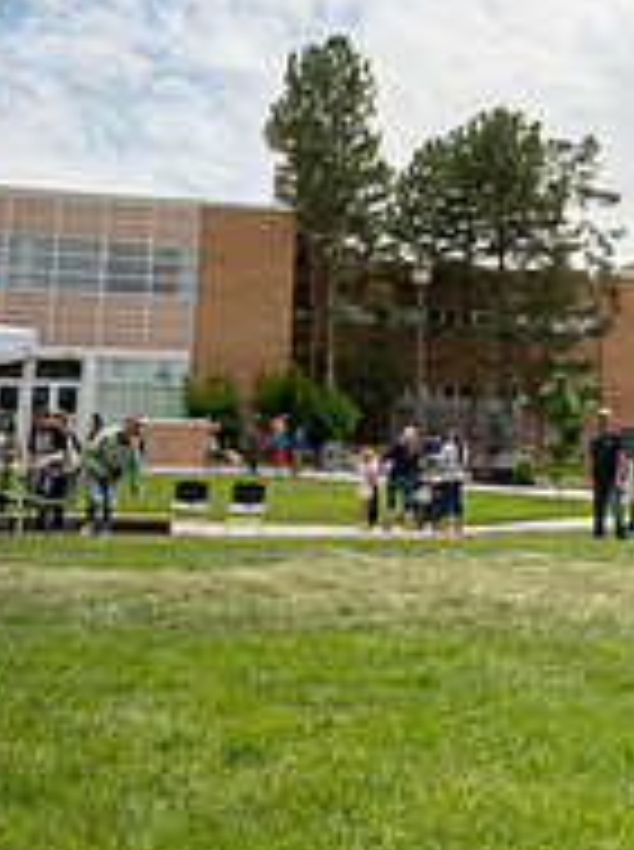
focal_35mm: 55
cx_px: 609
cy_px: 202
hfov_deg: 25.4
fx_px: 1348
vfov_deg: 34.2
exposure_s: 1/5000
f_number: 4
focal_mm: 24
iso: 250
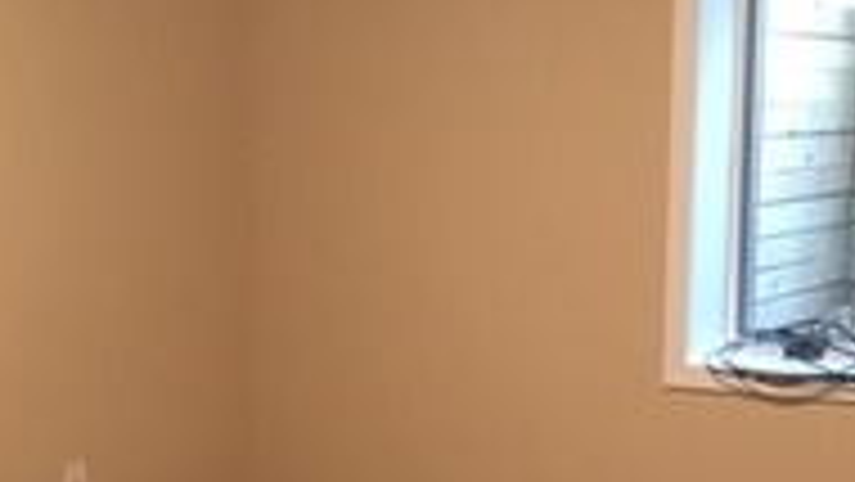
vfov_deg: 14.9
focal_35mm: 80
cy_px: 455
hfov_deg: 26.5
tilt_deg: -10.9
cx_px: 472
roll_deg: +0.3
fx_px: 1814
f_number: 2.2
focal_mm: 4.15
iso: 200
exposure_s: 1/17
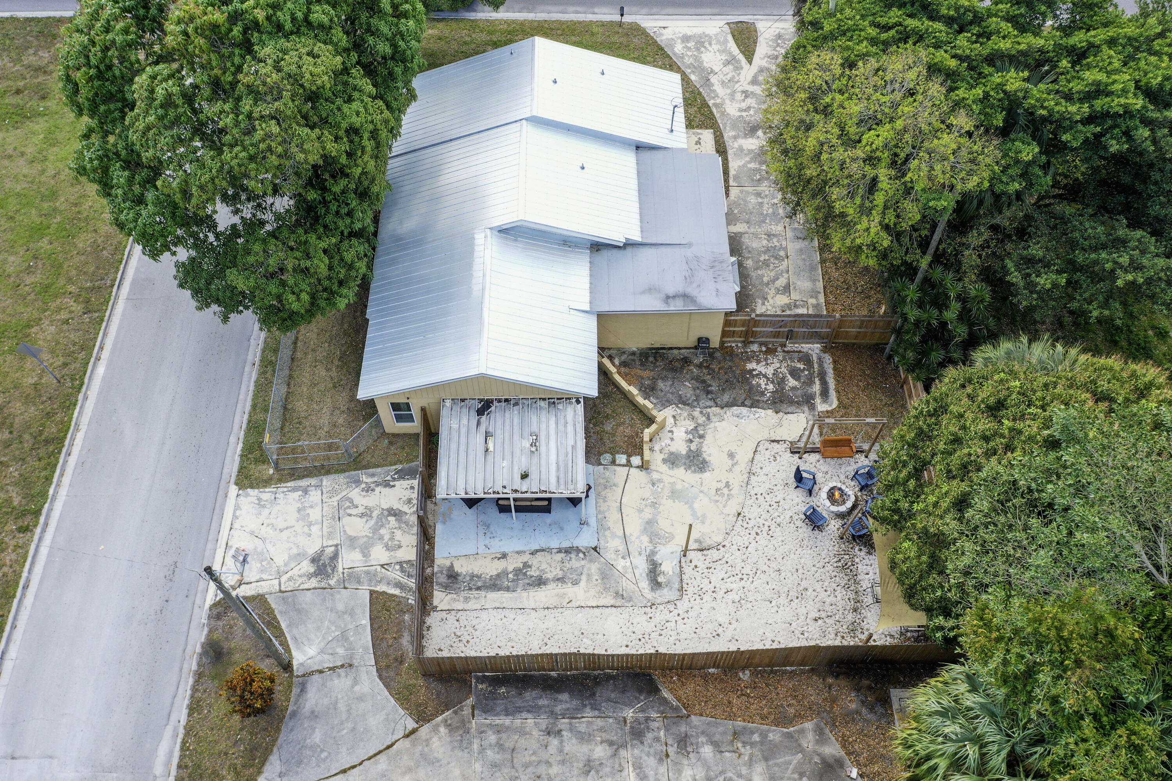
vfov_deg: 46.4
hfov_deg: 65.5
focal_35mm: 28
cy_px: 390
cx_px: 586
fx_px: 911
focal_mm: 10.26
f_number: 4.5
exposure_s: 1/160
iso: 100
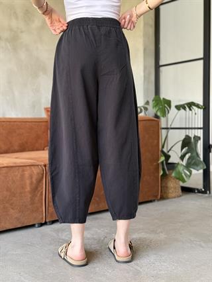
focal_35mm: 48
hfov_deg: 30.3
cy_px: 141
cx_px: 106
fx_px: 392
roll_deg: +0.5
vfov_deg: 39.6
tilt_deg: -2.2
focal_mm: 6.76
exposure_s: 1/41
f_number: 1.78
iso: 250
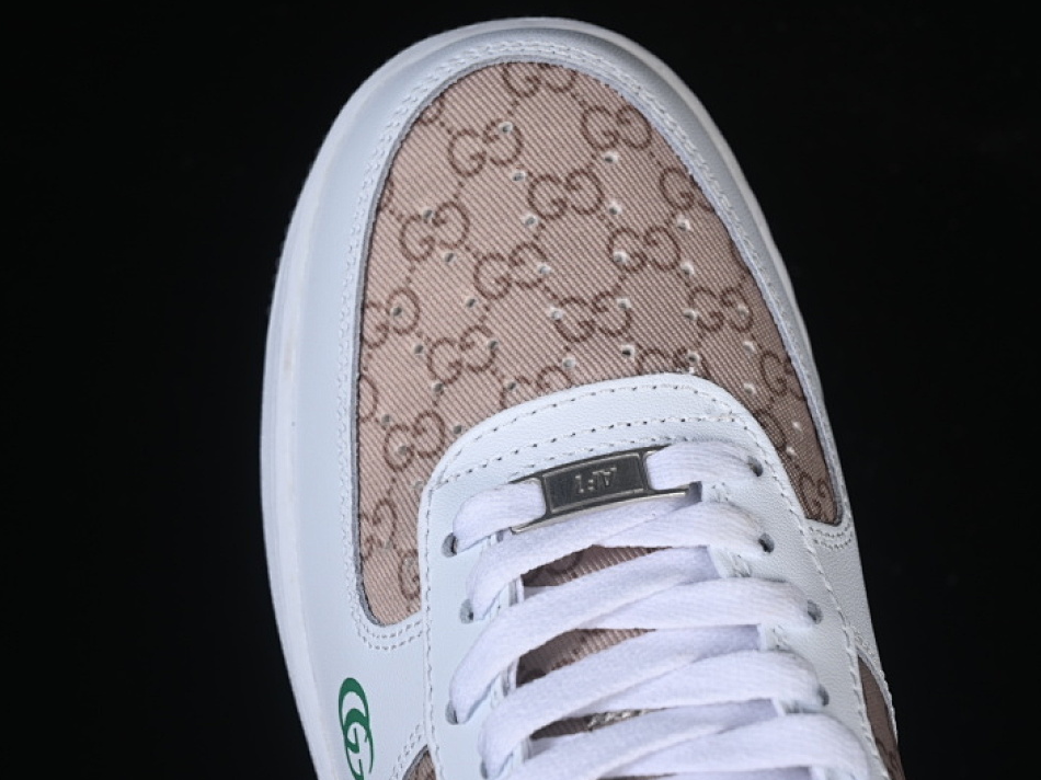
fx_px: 2465
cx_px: 575
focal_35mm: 82
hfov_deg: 23.8
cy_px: 390
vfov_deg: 18.0
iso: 160
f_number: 7.1
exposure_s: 1/80
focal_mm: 50
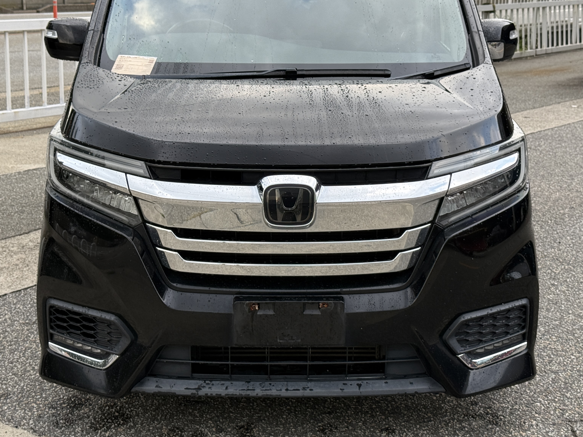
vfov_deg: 23.2
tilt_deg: -10.1
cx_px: 290
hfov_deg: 30.7
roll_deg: -0.9
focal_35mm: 63
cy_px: 158
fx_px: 1061
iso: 64
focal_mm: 6.76
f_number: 1.78
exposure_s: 1/361
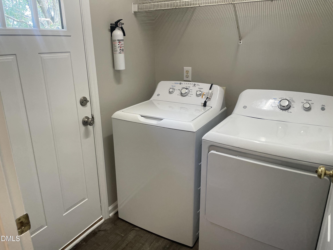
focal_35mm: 26
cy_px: 125
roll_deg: +0.5
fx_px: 250
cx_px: 166
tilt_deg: -17.8
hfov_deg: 67.3
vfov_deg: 53.1
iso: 80
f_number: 1.6
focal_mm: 4.2
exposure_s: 1/120
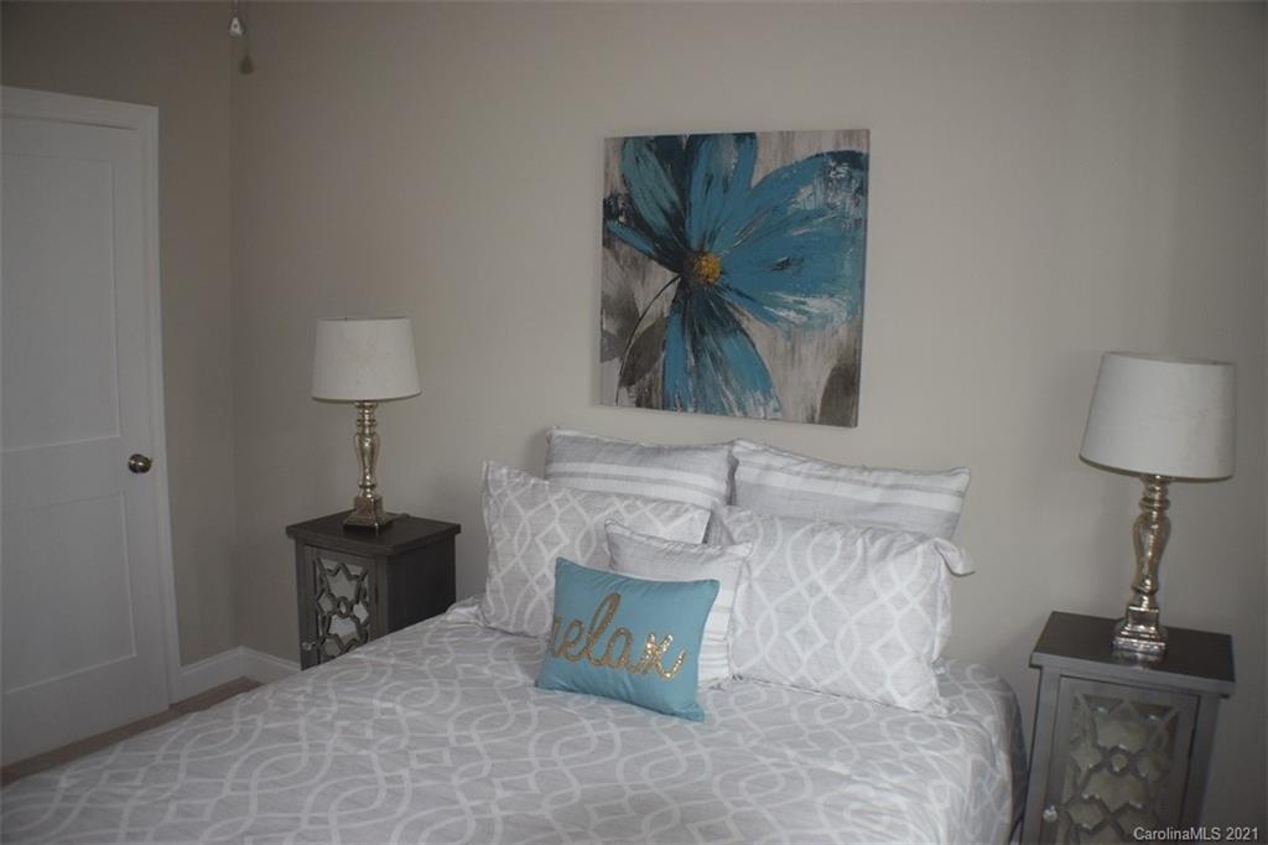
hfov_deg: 51.3
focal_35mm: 38
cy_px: 422
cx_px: 634
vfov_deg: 35.5
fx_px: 1320
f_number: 4.5
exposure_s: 1/80
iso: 800
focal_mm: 25
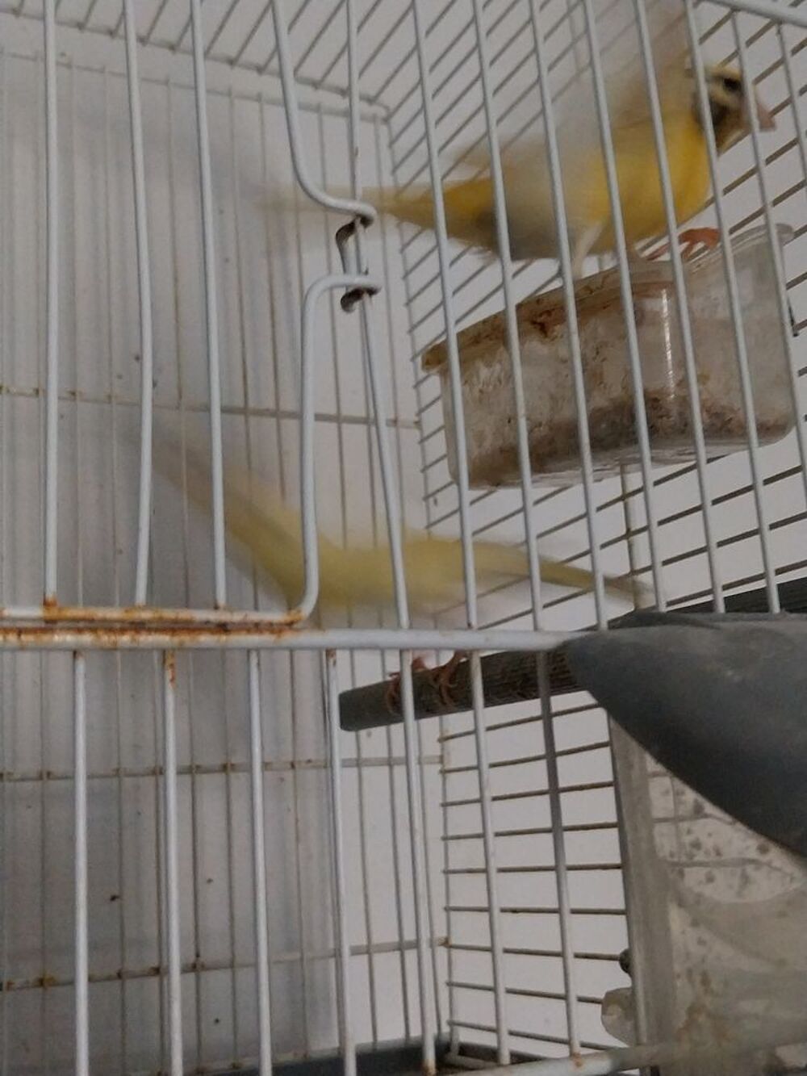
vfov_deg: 67.3
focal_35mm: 26
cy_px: 538
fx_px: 808
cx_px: 404
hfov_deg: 53.1
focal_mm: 4
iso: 320
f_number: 1.8
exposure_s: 1/25
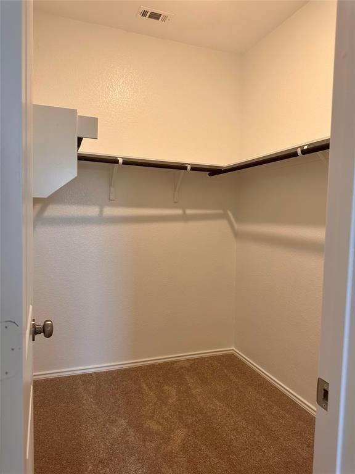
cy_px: 237
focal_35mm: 24
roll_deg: -0.9
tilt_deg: -4.4
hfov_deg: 56.8
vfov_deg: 71.6
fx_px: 328
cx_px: 178
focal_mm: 6.86
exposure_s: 1/120
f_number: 1.78
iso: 250
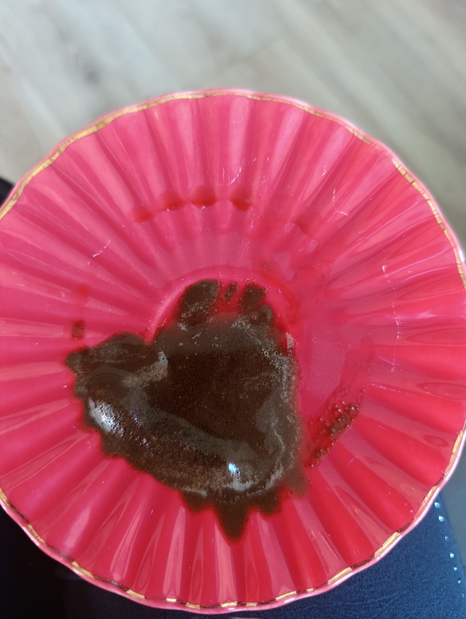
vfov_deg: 73.8
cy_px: 310
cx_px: 233
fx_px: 412
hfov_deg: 59.0
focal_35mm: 23
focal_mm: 6.11
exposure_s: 1/33.3
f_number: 1.65
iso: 980
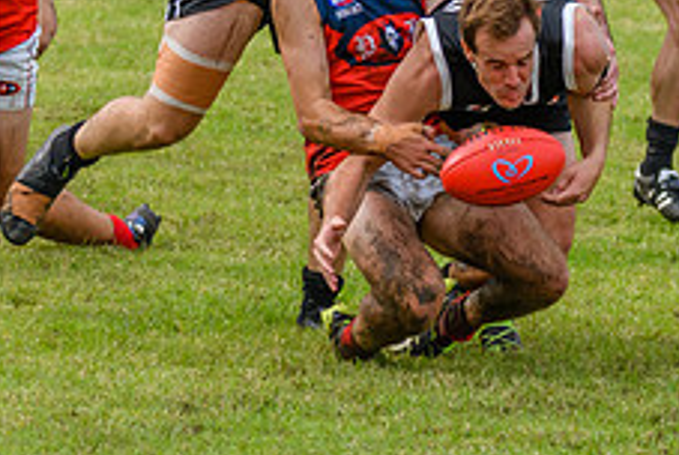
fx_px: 10085
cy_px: -40
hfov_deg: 3.9
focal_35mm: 534
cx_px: 563
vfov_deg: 2.6
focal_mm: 150
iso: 1000
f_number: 5
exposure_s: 1/2000
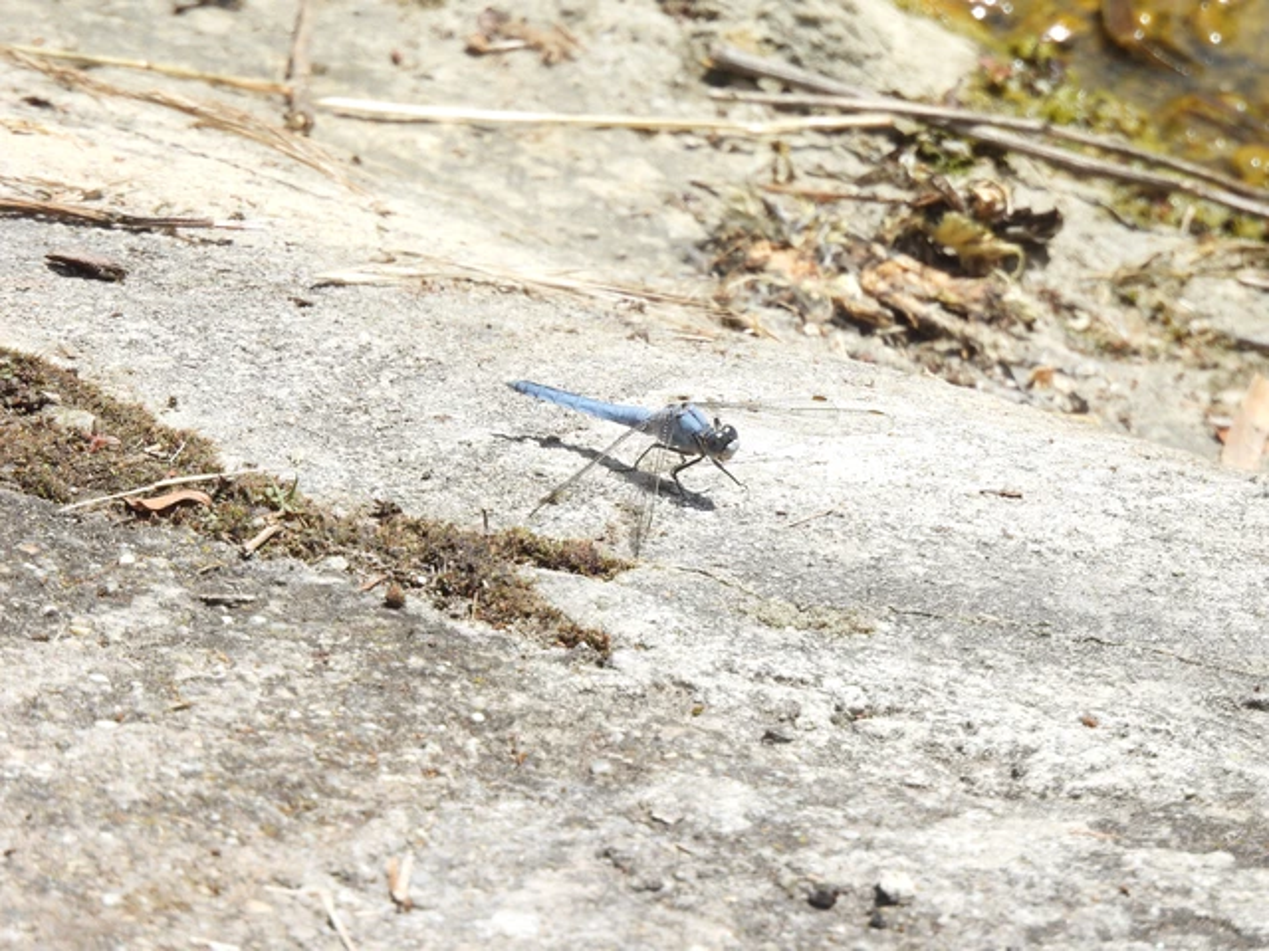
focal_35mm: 950
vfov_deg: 1.6
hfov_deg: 2.1
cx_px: 634
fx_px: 34826
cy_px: 476
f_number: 6.3
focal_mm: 170
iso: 100
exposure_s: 1/320
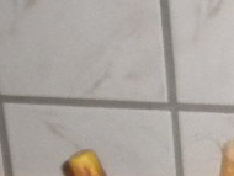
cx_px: 490
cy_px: 352
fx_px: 1347
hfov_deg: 9.2
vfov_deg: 7.2
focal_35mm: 199
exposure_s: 1/30
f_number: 3.5
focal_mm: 6.6
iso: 400
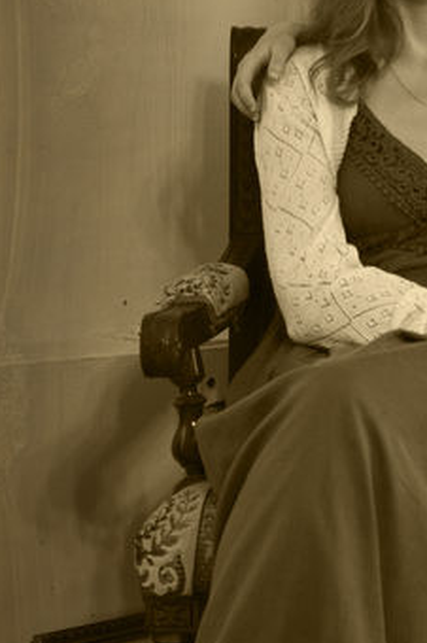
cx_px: 509
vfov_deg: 16.1
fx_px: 2264
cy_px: 403
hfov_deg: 10.6
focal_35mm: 127
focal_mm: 32
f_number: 3.5
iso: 320
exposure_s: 1/13
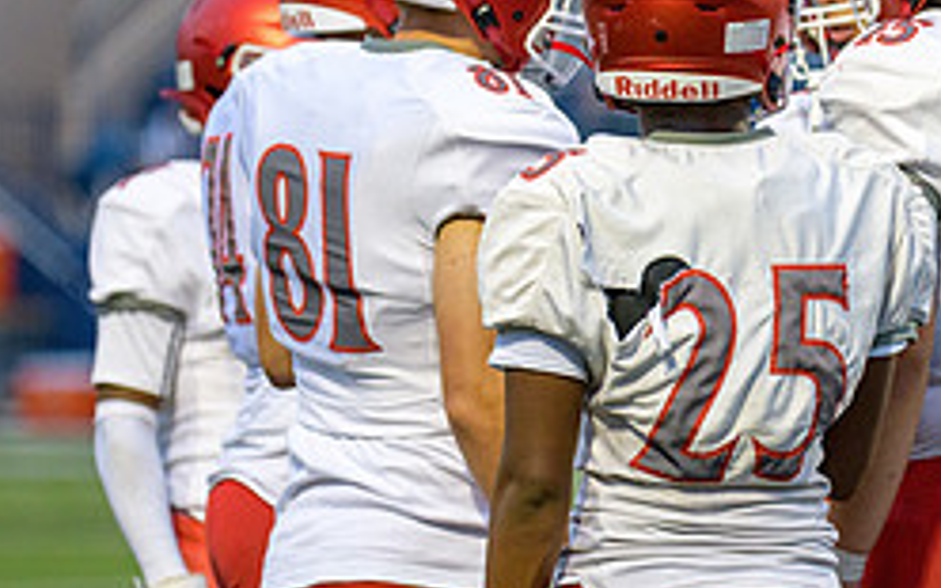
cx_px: 911
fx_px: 11027
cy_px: 309
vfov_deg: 3.1
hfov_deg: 4.9
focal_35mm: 430
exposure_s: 1/1250
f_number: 2.8
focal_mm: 180
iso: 900
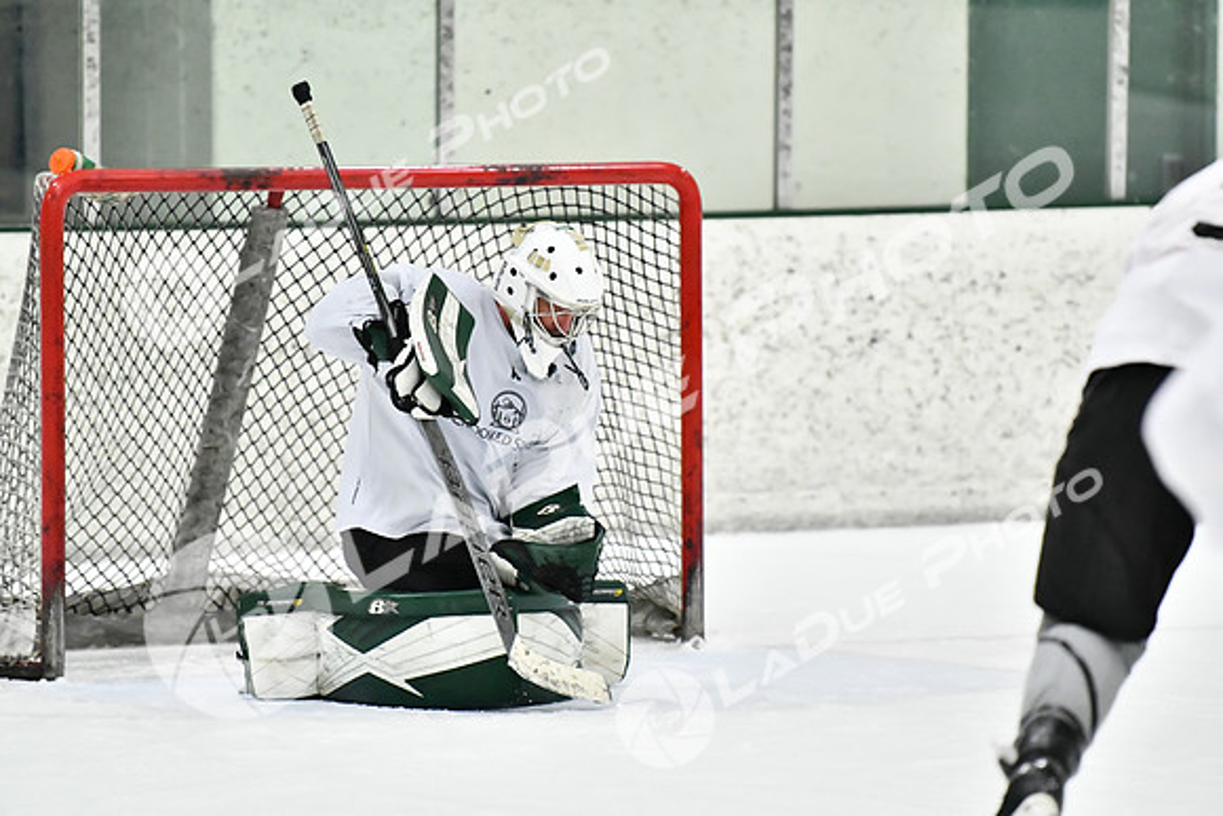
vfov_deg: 4.8
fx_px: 9684
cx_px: 612
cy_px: 408
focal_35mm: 285
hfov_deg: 7.2
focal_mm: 190
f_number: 2.8
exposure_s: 1/1600
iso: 6400
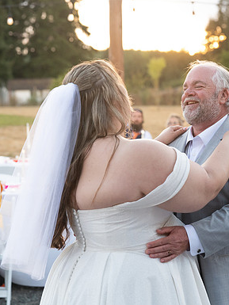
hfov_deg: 14.8
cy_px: 152
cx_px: 143
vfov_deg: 19.6
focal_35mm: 100
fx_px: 882
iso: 1600
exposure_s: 1/500
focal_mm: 69
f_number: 4
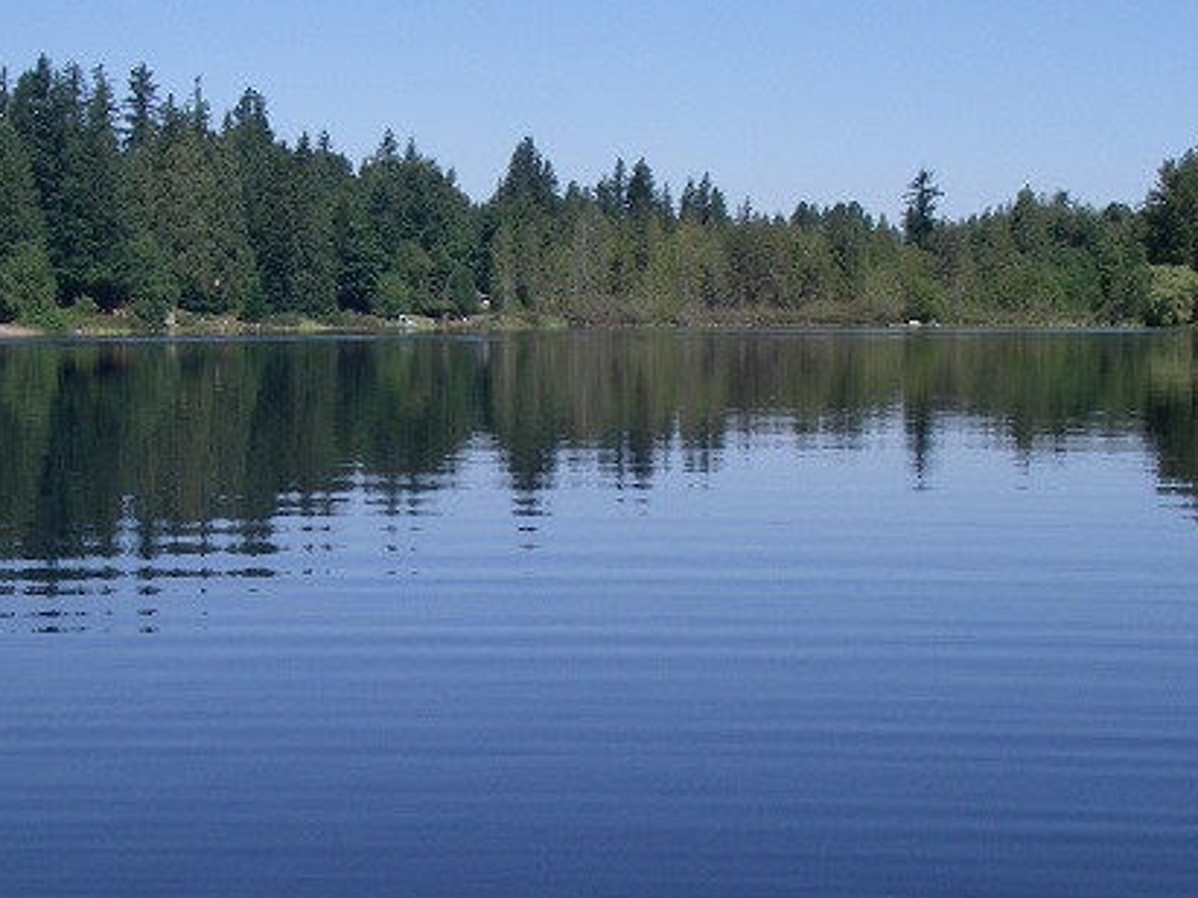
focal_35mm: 74
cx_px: 440
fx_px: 2560
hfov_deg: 26.2
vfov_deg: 19.8
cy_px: 644
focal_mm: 6.3
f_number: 6.6
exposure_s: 1/200
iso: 64
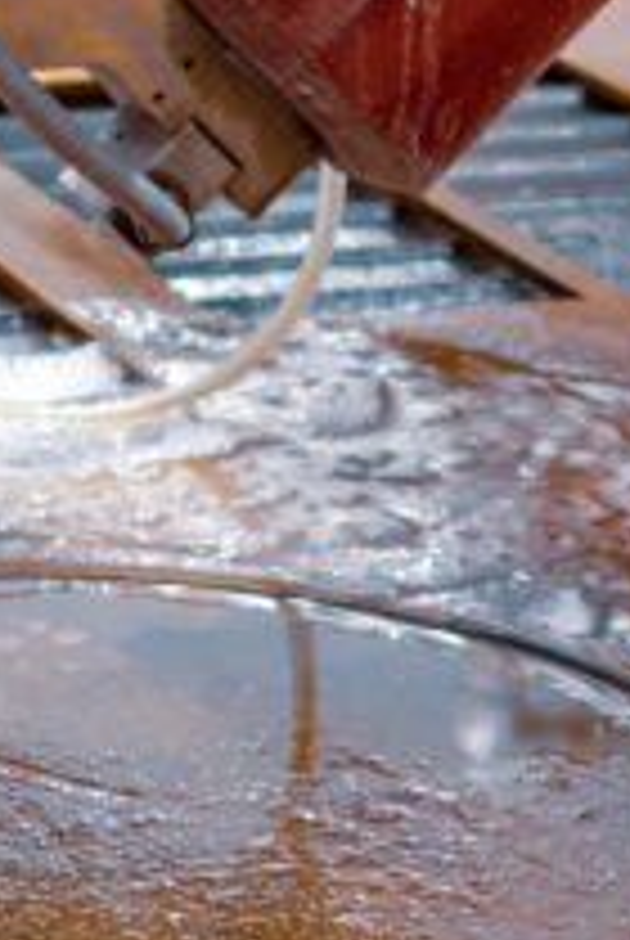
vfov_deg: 11.3
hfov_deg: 7.5
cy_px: 315
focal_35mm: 181
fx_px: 4735
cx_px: -290
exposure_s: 1/30
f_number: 2
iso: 100
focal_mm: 25
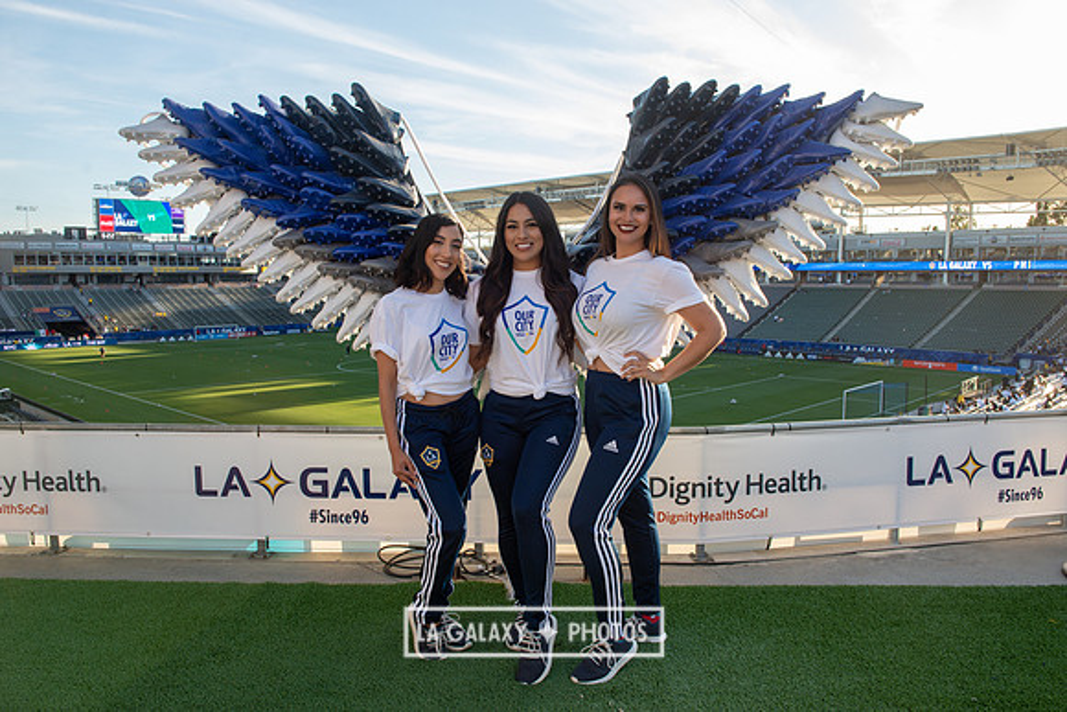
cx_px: 534
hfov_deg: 67.4
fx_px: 800
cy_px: 356
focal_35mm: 27
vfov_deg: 48.0
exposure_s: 1/160
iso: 250
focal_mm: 27
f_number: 8
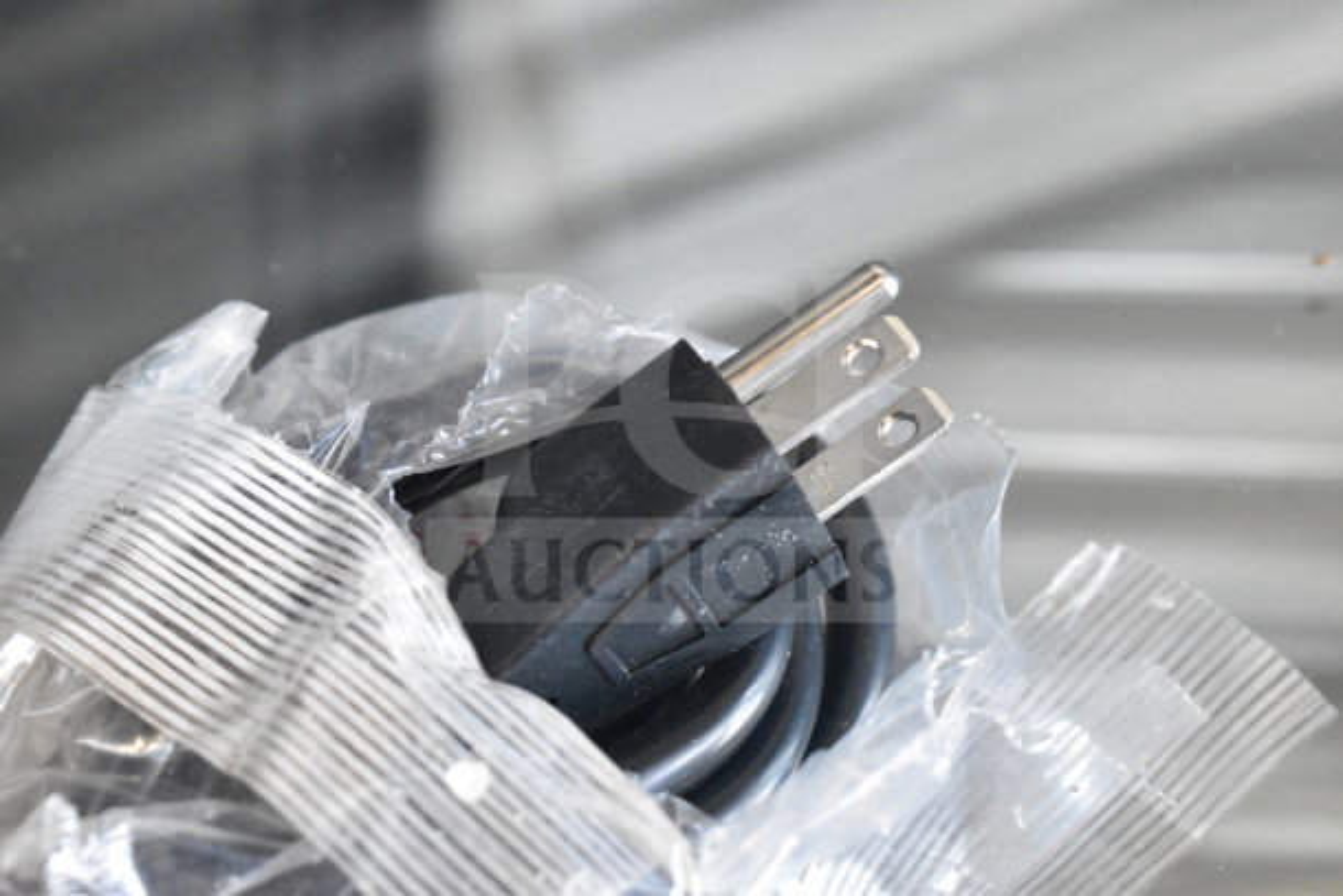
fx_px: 3078
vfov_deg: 16.6
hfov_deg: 24.6
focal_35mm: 82
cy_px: 448
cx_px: 672
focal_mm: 55
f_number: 7.1
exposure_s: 1/200
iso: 6400
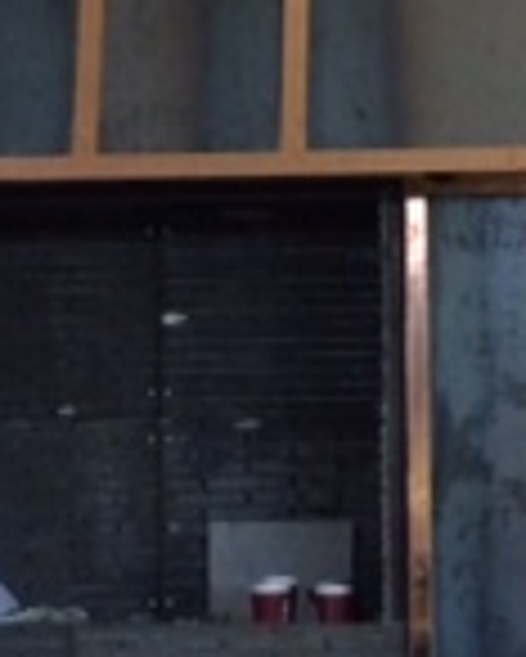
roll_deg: +1.2
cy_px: 252
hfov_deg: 12.5
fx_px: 2410
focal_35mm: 124
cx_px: 265
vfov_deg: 15.5
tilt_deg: -0.1
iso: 320
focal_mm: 4.15
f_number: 2.2
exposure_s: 1/20
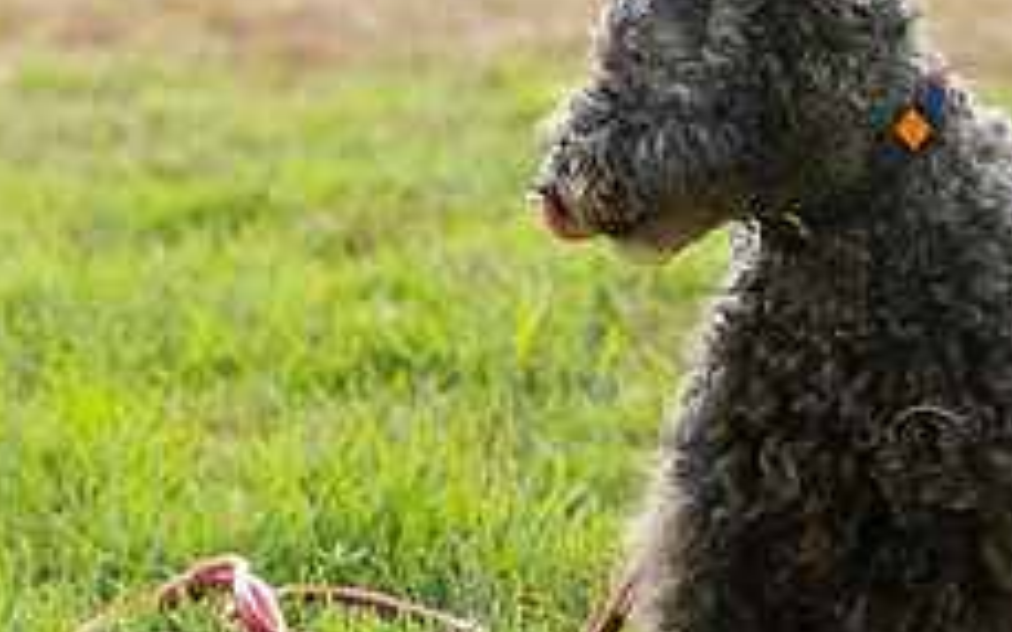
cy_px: -117
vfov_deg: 6.7
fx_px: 5349
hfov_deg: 10.8
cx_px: 597
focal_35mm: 194
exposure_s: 1/320
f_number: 4
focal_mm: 75
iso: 800
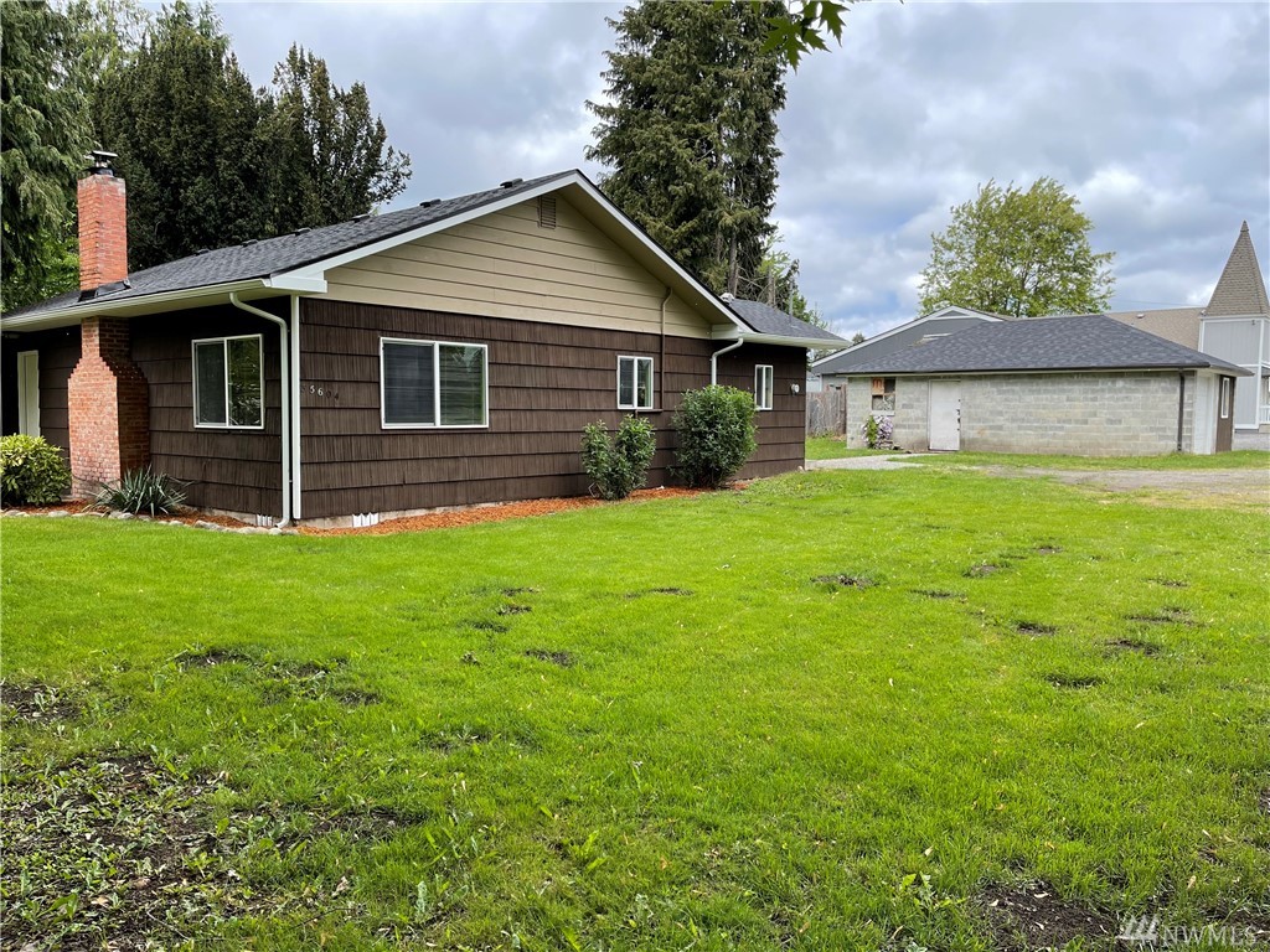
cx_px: 635
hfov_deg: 67.3
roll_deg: -0.4
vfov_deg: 53.1
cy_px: 476
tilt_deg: -4.6
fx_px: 954
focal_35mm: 26
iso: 32
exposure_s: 1/1152
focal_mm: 5.1
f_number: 1.6
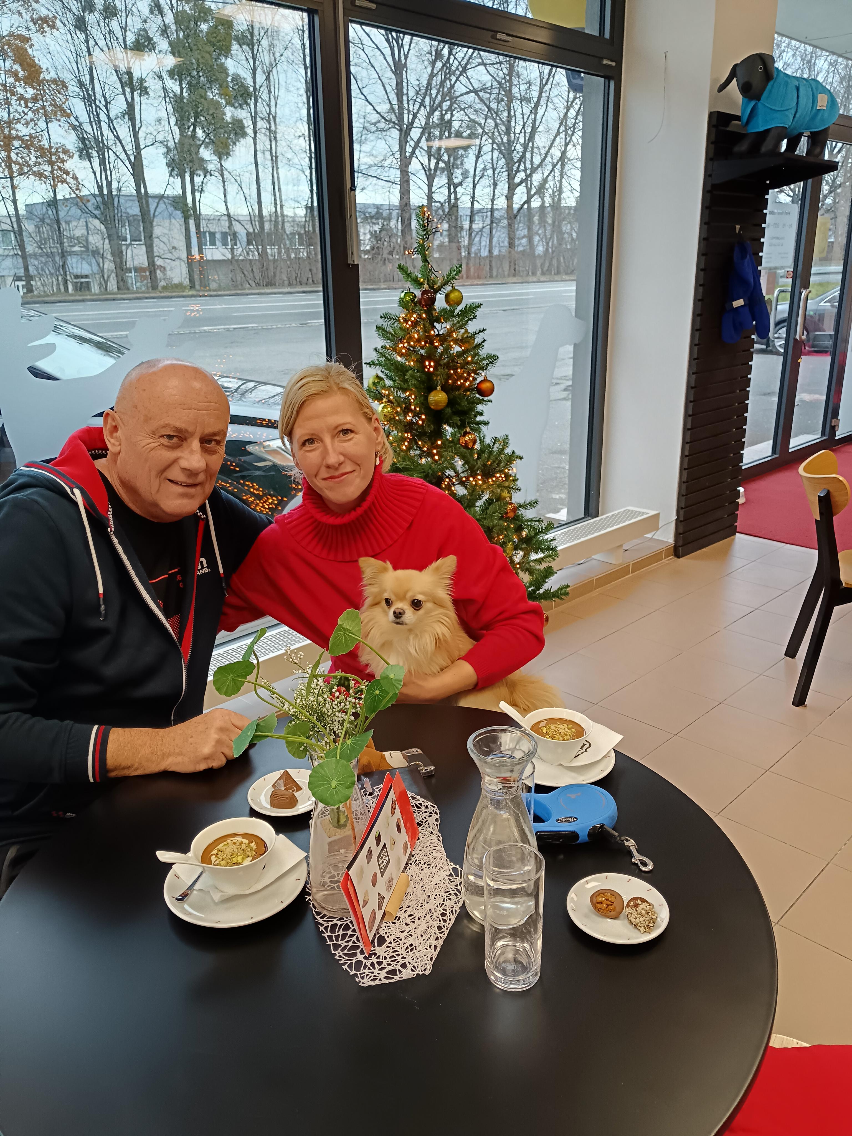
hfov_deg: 51.4
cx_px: 426
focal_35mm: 27
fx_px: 886
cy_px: 568
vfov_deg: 65.3
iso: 612
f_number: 1.9
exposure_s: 1/100
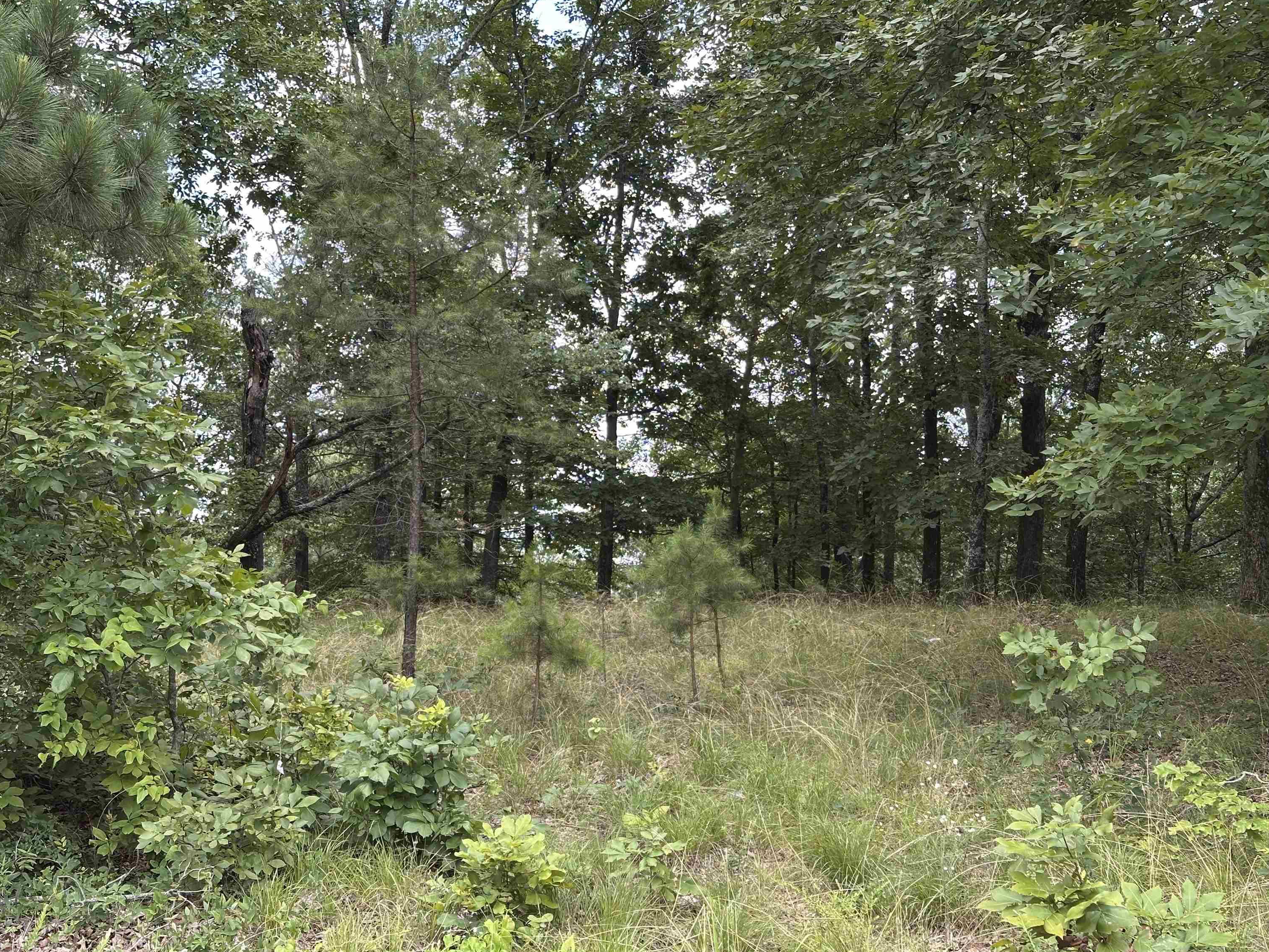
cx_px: 633
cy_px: 484
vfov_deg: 29.7
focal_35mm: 49
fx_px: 1796
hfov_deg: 38.9
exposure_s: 1/355
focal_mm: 6.86
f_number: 1.78
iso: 64
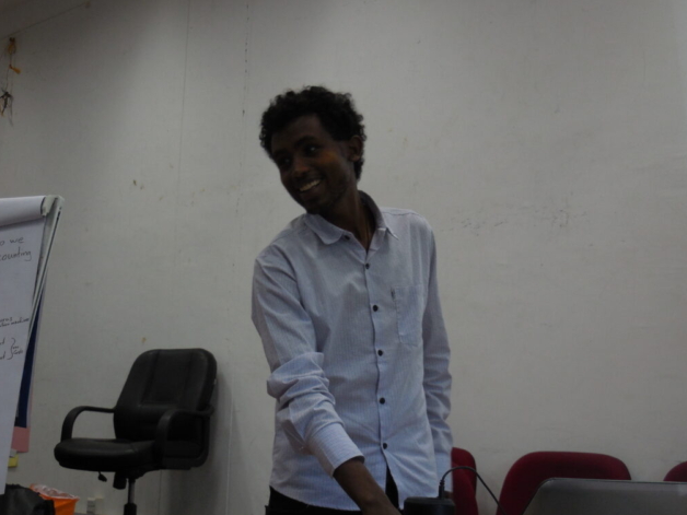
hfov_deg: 36.2
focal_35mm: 53
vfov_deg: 27.5
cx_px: 342
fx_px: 1052
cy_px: 257
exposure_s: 1/30
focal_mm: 9.4
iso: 220
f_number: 4.3
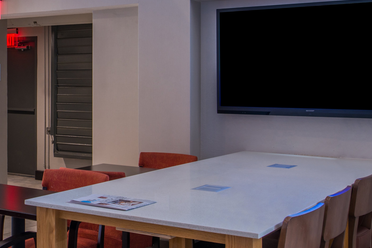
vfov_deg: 21.3
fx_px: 651
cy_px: 201
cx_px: -34
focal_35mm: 63
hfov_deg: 29.0
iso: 100
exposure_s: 1/2
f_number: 8
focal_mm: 24
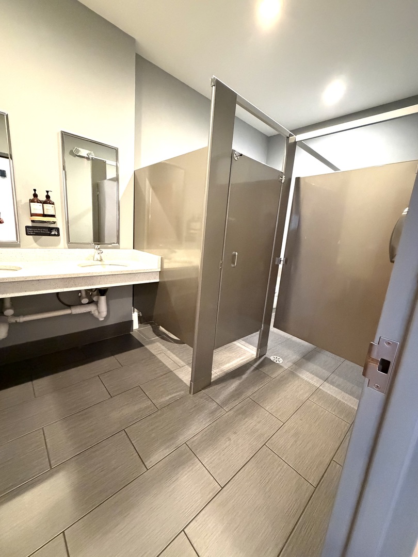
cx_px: 209
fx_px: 225
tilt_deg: -11.4
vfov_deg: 102.1
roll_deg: -4.7
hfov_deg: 85.7
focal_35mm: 14
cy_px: 278
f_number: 2.2
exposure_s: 1/56
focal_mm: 2.22
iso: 1000
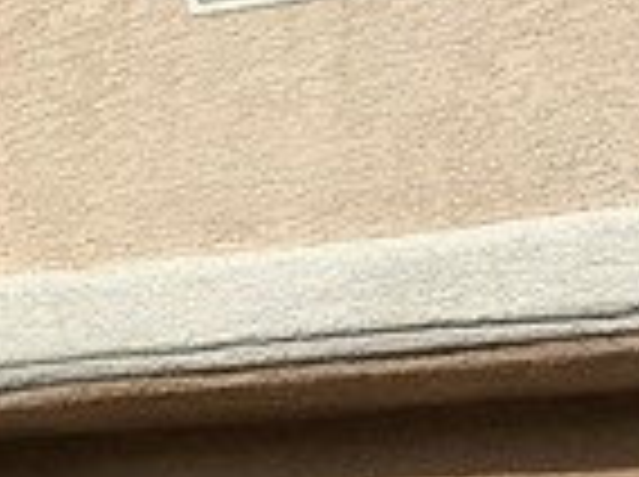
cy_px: 310
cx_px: 486
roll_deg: -2.4
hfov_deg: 10.5
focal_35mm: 188
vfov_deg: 7.9
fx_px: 3465
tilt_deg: +11.5
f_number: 1.5
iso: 50
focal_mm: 5.7
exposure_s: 1/11364
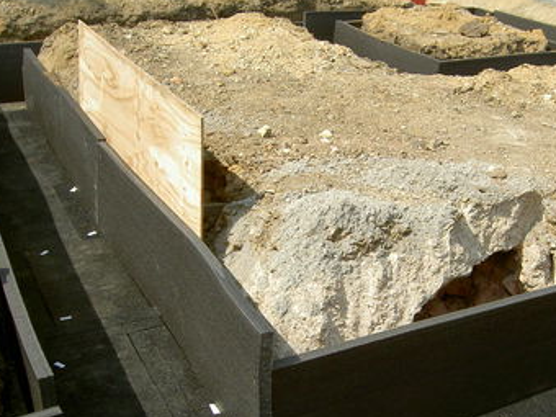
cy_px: 261
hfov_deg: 37.9
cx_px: 358
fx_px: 803
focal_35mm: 50
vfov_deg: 29.0
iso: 50
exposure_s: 1/400
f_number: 4.7
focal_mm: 5.6
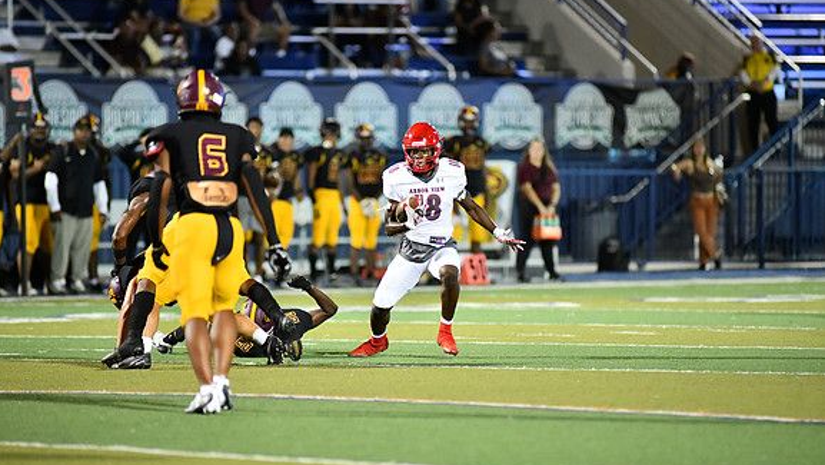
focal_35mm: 316
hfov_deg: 6.8
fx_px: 6915
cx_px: 413
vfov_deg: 3.8
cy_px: 235
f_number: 2.8
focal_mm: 300
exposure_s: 1/1250
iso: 8000
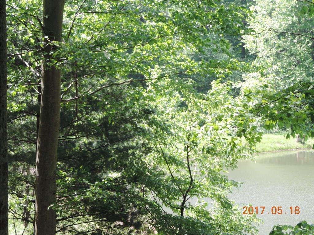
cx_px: 157
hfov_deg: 18.7
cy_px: 118
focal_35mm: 105
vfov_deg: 14.1
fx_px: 952
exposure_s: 1/100
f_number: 4.2
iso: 100
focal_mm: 18.7
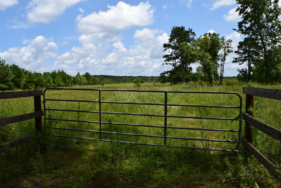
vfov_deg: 48.0
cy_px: 94
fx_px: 211
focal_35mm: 27
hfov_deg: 67.4
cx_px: 140
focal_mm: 18
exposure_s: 1/500
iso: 400
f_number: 11
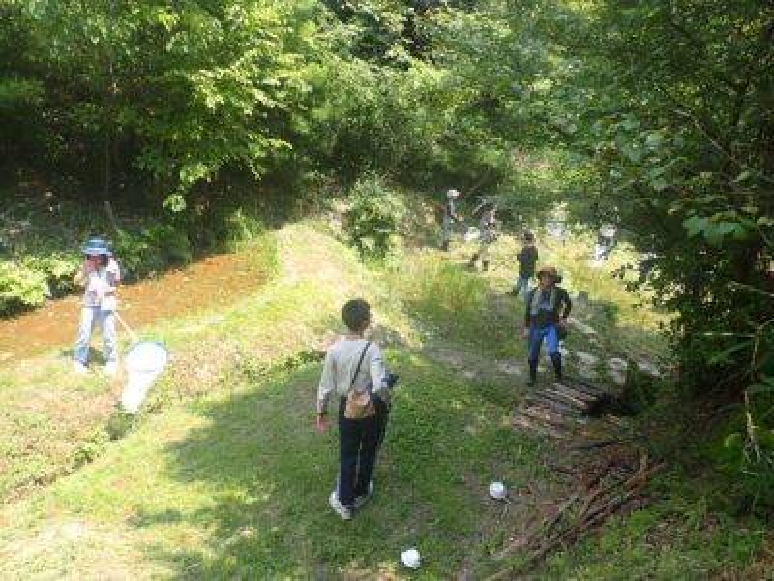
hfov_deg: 69.4
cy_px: 290
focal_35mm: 25
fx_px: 559
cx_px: 387
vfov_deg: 54.9
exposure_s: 1/320
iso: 100
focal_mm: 4.5
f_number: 2.8
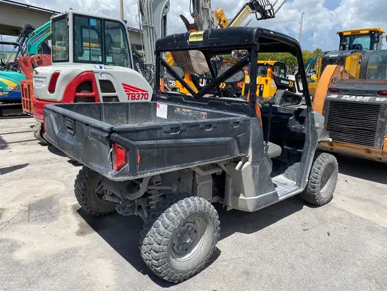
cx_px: 194
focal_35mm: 26
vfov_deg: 53.1
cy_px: 146
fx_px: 291
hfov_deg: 67.3
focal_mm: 4.25
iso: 32
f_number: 1.8
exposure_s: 1/2571
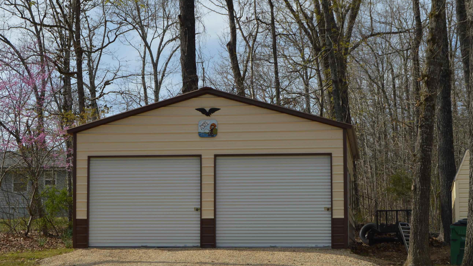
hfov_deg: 24.7
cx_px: 214
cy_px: 150
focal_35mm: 86
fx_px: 1079
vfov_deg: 14.1
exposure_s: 1/250
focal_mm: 46
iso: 100
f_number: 8
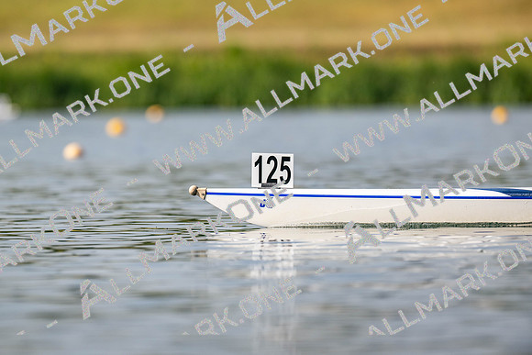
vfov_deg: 2.3
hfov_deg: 3.4
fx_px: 8868
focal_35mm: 600
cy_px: 178
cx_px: 266
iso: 200
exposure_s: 1/2500
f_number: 5.6
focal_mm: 600
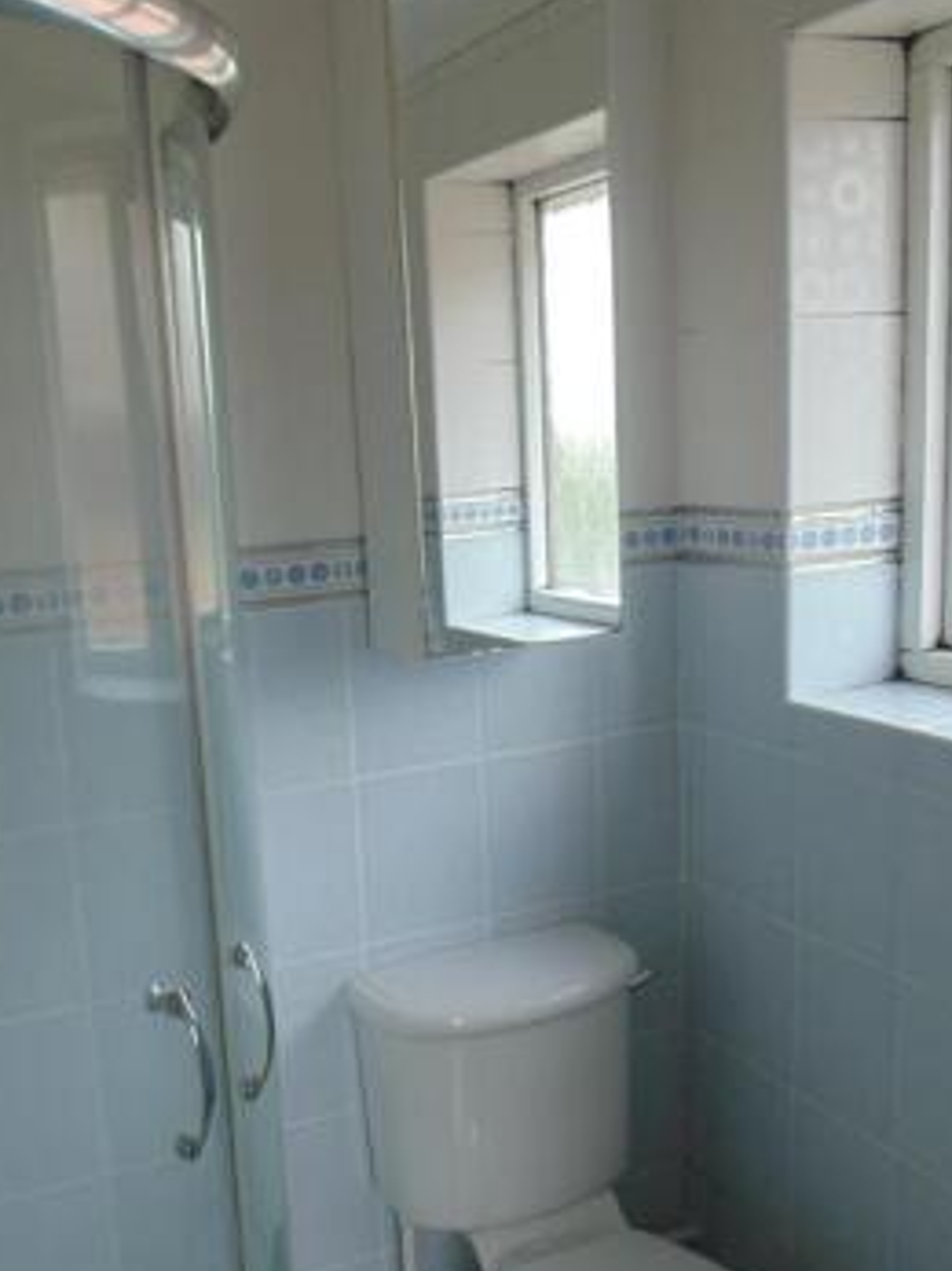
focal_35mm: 37
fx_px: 1358
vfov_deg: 50.0
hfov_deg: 38.3
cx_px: 339
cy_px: 716
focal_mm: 4
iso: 80
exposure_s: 1/60
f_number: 3.1
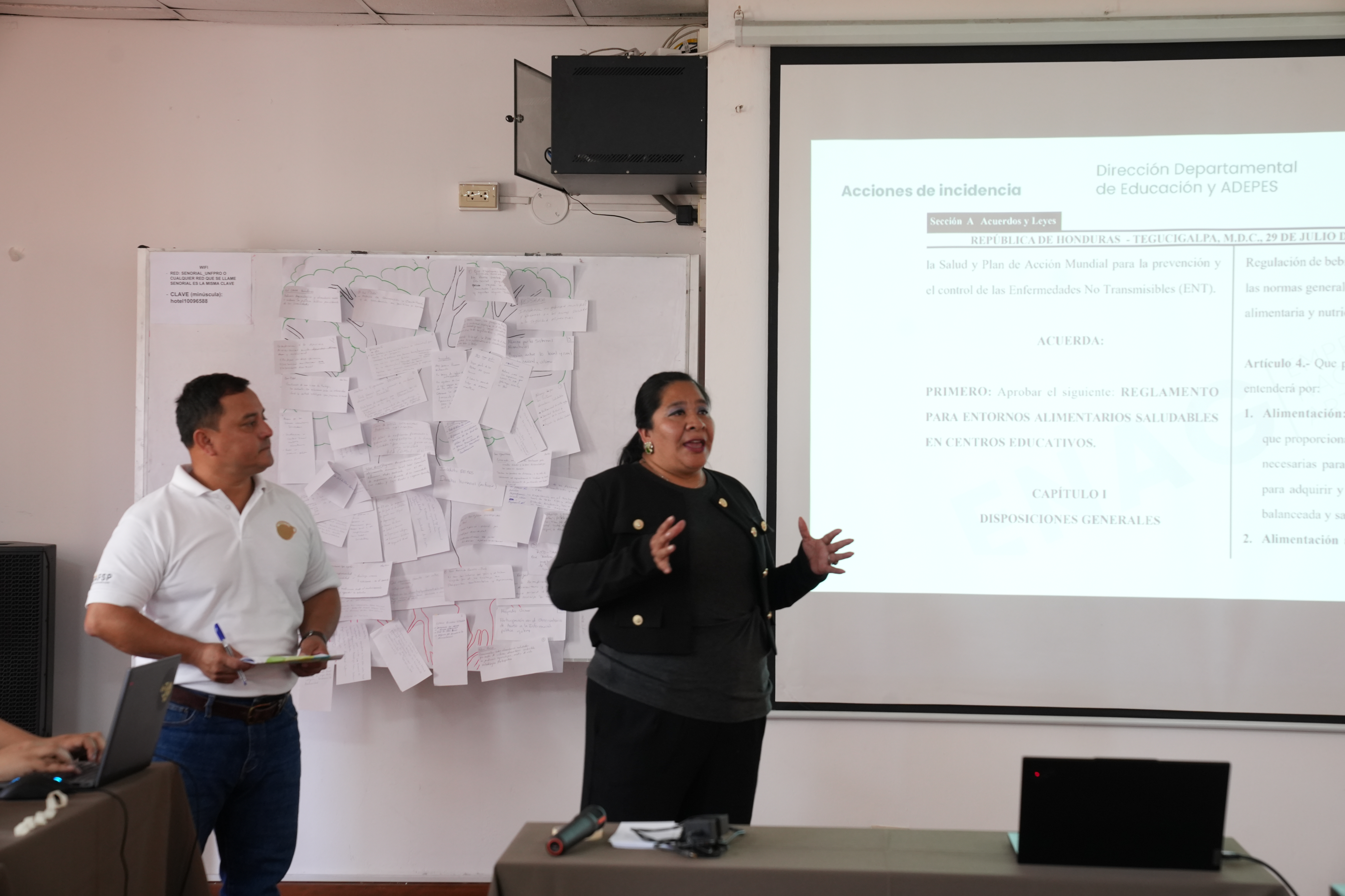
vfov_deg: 19.5
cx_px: 672
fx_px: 2615
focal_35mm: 70
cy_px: 448
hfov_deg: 28.8
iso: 1600
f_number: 5.6
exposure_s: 1/40
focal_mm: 70
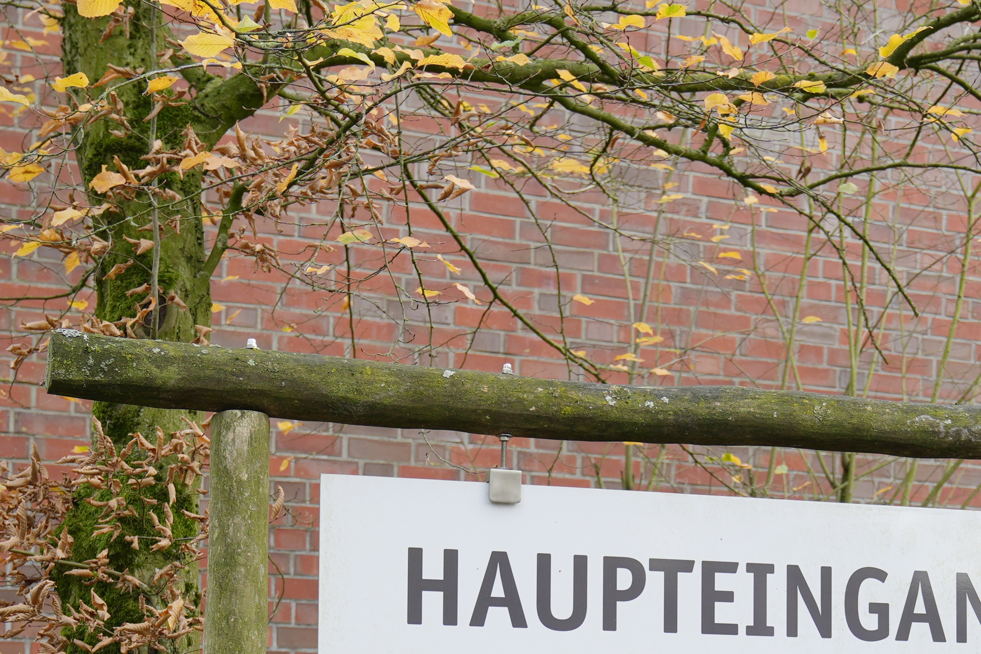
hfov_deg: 26.1
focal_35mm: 77
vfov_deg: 17.0
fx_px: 2098
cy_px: 759
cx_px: 688
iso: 200
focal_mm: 29
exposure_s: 1/160
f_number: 4
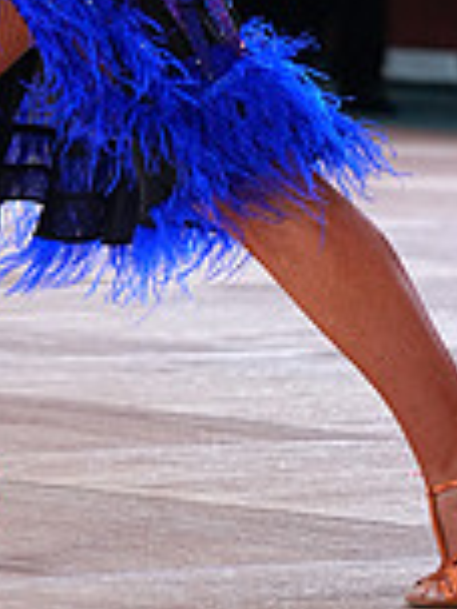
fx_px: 8696
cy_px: -345
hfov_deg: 3.0
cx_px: 435
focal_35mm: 494
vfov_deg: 4.0
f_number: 4
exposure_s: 1/400
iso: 3200
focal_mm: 135
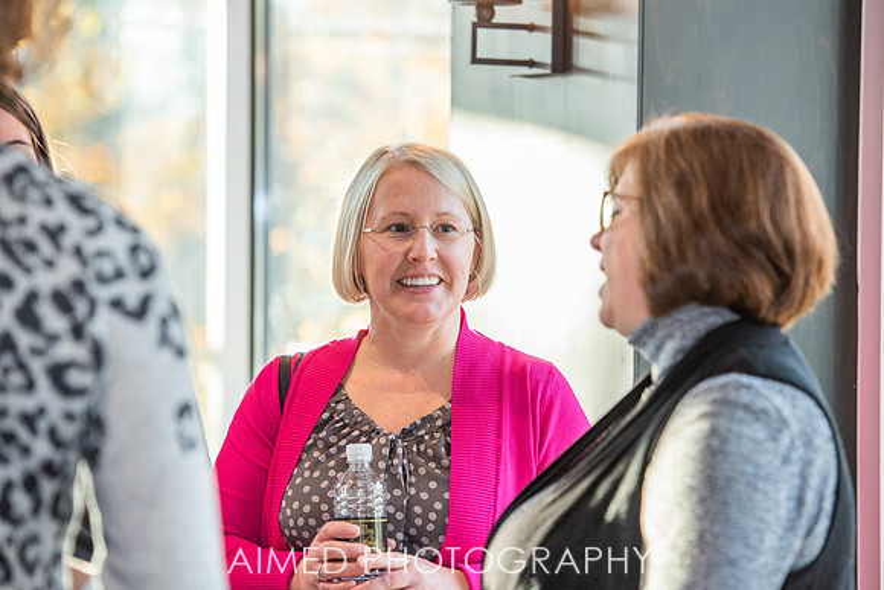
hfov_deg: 13.3
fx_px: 3779
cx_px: 466
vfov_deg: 8.9
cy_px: 282
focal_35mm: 154
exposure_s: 1/200
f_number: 4.5
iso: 1000
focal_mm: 145
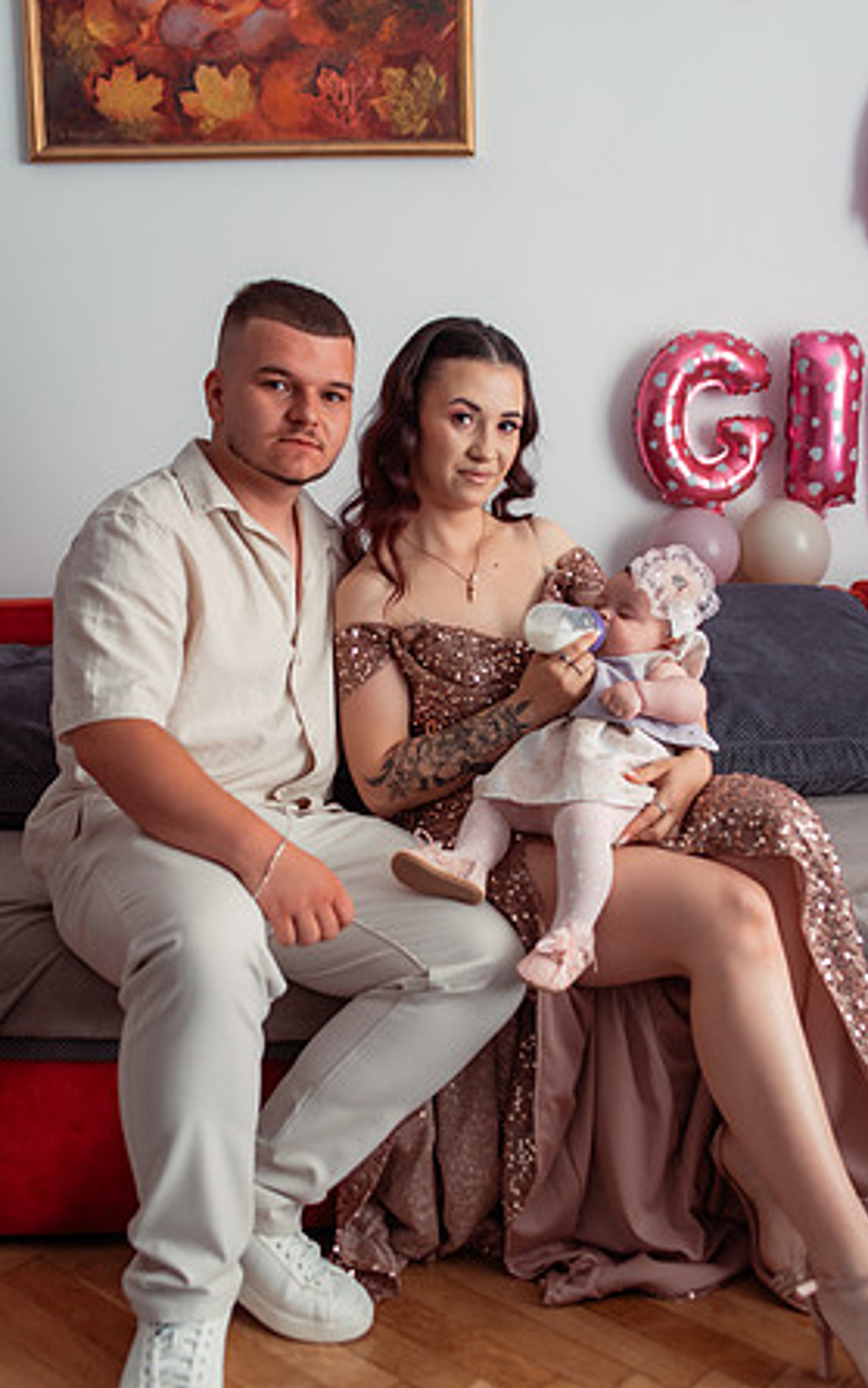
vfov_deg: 54.0
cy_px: 694
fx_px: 1362
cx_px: 417
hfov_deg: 35.4
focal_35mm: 36
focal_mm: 35
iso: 800
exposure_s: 1/200
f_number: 2.5
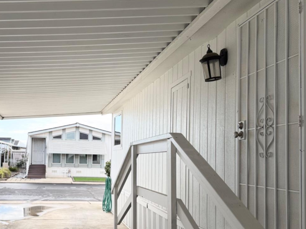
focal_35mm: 37
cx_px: 86
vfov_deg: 38.5
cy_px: 140
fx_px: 327
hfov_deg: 48.7
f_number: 1.78
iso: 80
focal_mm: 6.76
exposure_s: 1/980
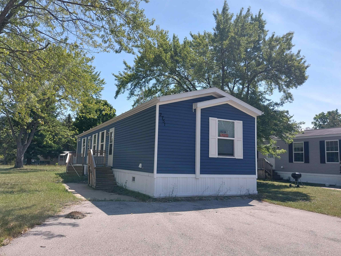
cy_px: 128
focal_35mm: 25
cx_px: 170
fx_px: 246
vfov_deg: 54.9
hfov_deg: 69.4
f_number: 2
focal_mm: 4.6
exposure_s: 1/1250
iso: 50
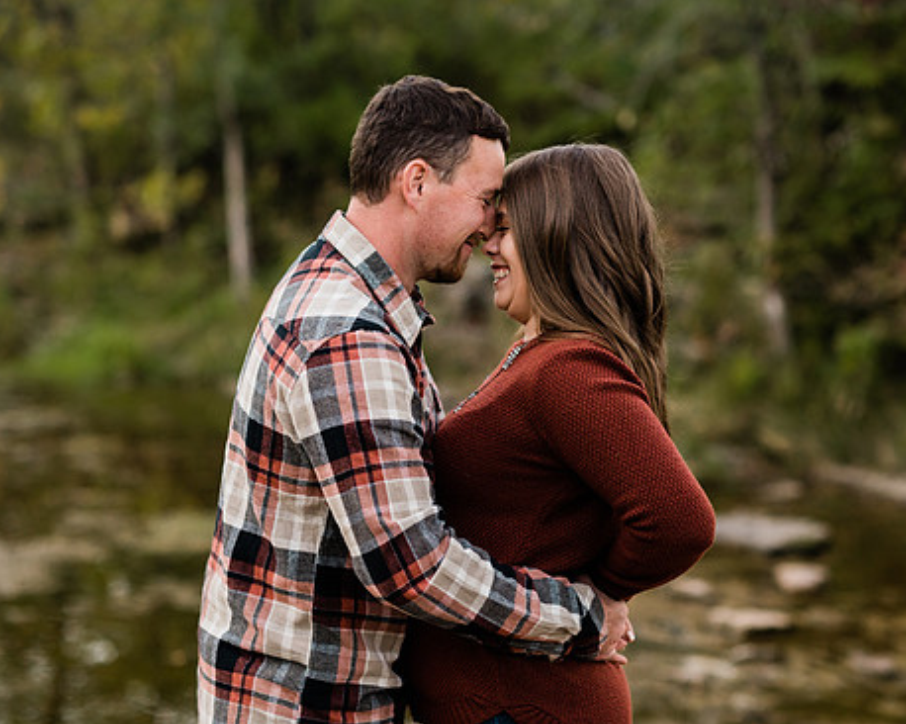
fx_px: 2707
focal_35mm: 101
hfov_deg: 19.0
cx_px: 518
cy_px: 348
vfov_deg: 15.2
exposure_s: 1/200
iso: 500
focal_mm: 85
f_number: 2.5
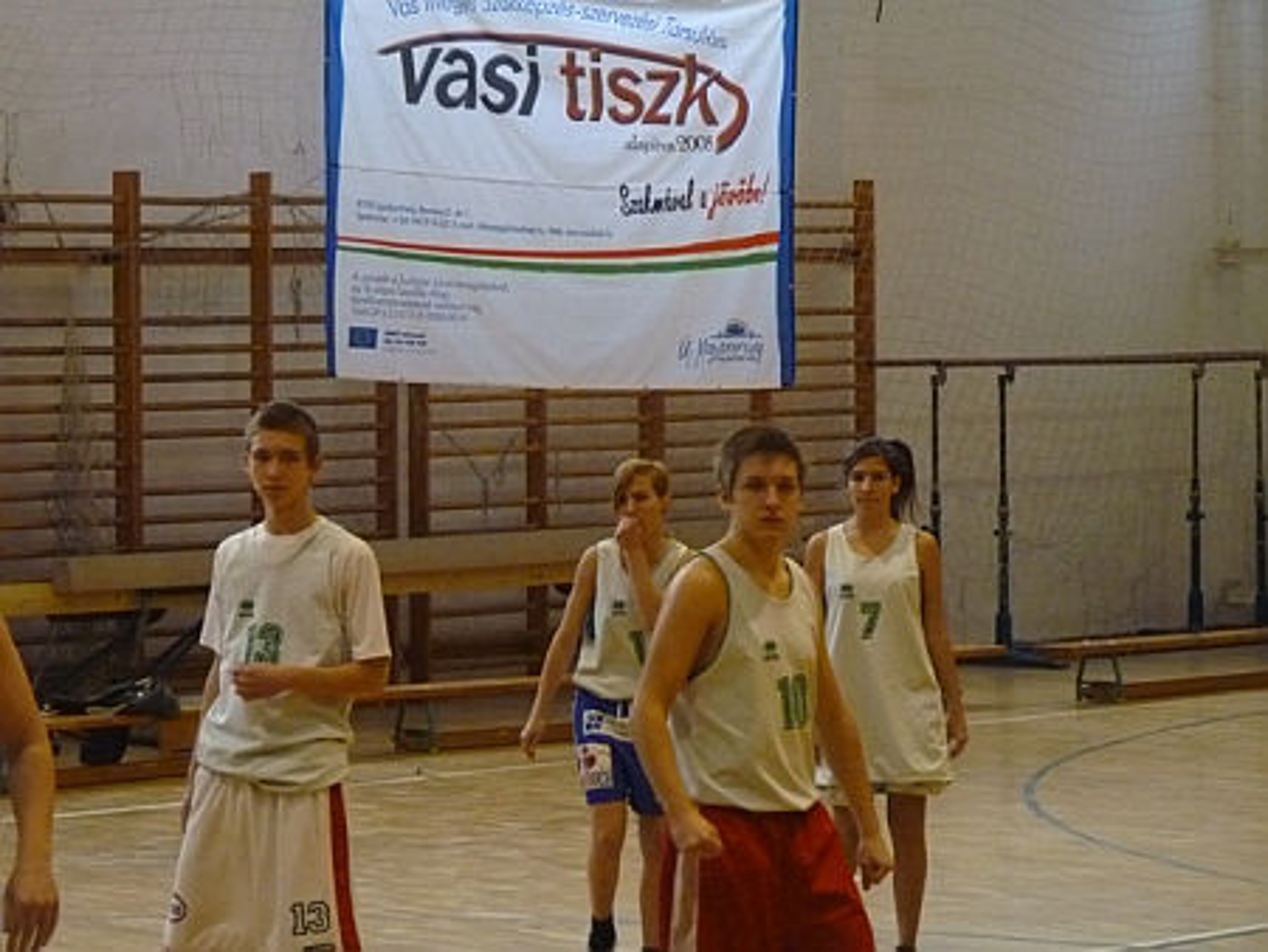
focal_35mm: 134
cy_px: 476
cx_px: 634
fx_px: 4911
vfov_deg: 11.1
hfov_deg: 14.7
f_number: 3.6
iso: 800
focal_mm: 23.7
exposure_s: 1/160
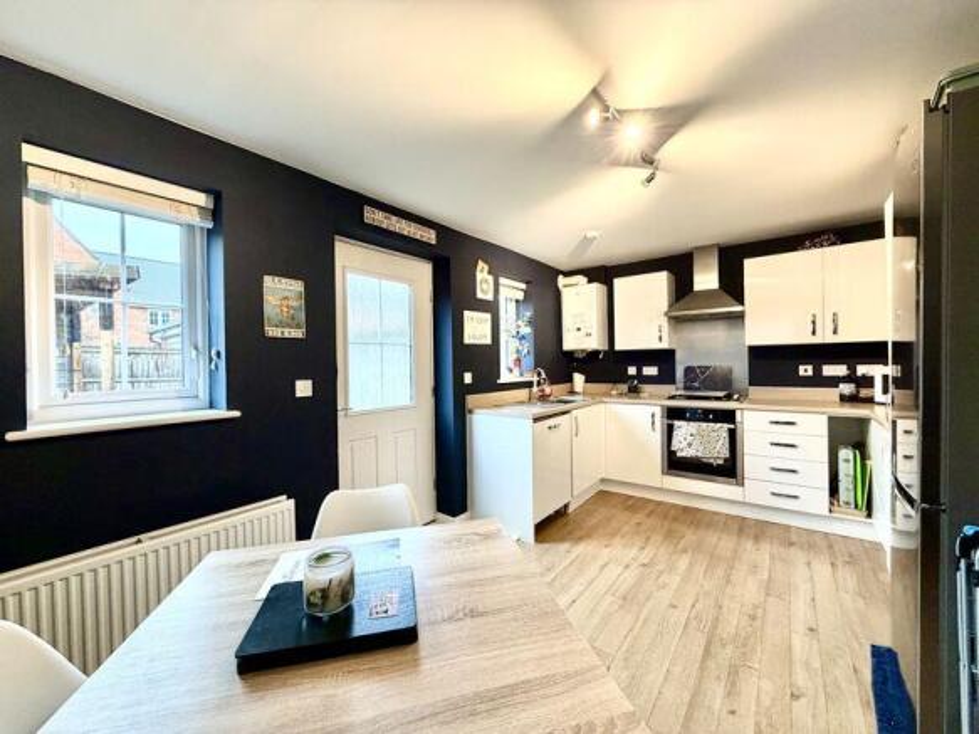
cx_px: 490
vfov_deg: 85.7
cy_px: 367
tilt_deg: -0.3
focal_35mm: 14
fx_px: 396
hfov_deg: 102.1
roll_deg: +0.8
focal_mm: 2.22
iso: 250
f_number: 2.2
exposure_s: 1/50
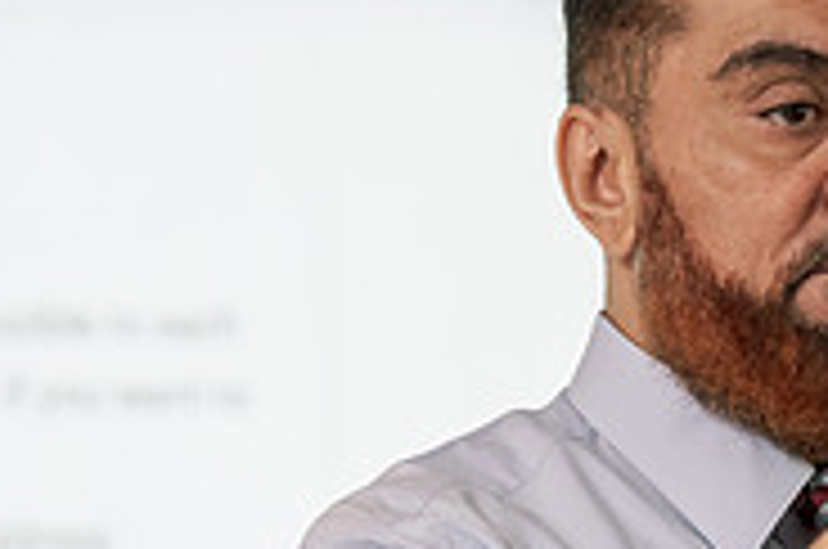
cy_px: 569
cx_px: 738
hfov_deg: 4.4
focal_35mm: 474
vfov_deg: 2.9
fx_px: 10883
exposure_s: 1/200
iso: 1000
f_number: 3.2
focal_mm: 150
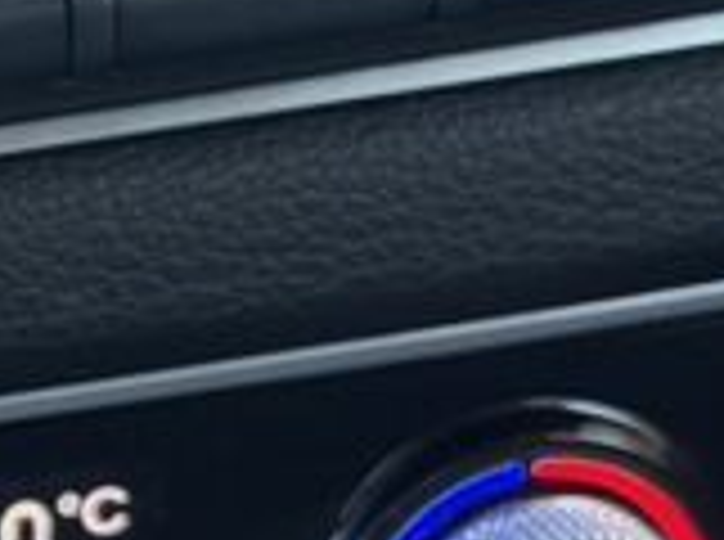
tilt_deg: -22.8
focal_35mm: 306
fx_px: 6386
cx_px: -728
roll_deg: +1.1
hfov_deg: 6.3
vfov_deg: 4.8
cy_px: 364
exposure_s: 1/101
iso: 160
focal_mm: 6.76
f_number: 1.78
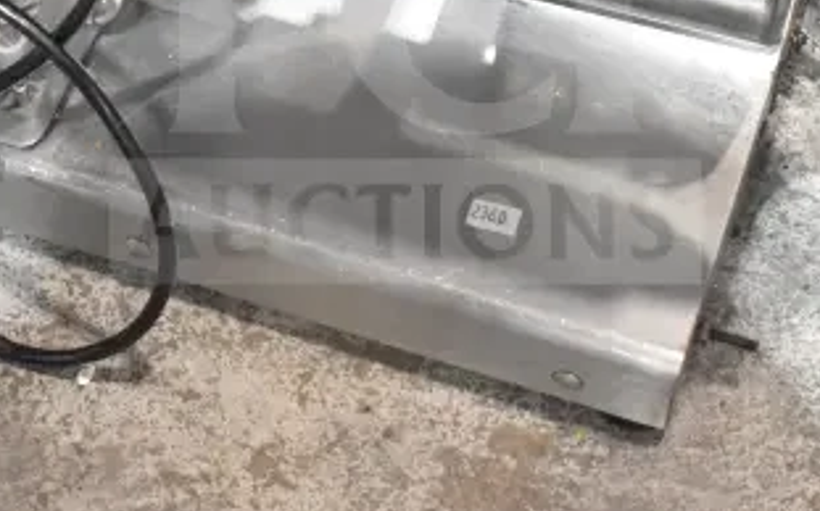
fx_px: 2278
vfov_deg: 12.7
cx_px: 403
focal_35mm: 102
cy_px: 75
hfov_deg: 20.4
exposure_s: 1/160
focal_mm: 34
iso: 6400
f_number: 6.3
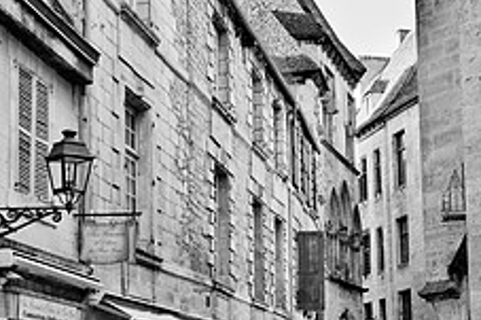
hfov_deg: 22.1
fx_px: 1228
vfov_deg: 14.7
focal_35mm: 92
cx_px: 326
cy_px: 262
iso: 200
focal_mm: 24
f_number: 6.7
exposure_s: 1/60
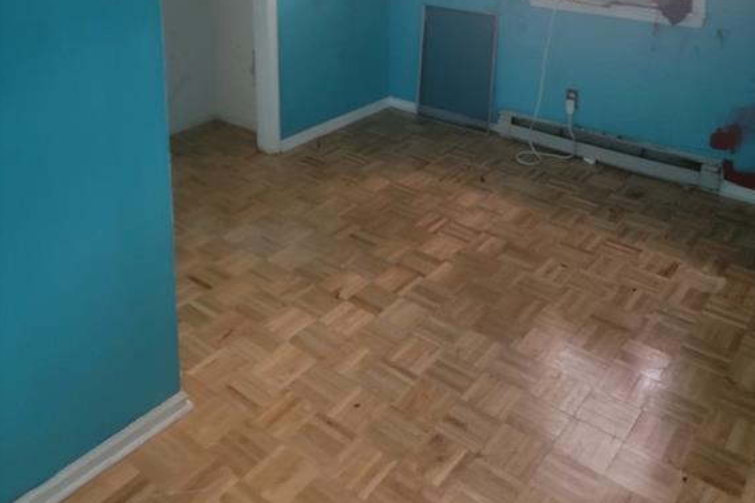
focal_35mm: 34
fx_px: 713
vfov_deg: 35.6
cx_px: 380
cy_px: 16
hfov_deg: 55.8
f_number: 1.8
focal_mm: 6.7
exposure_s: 1/40
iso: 640
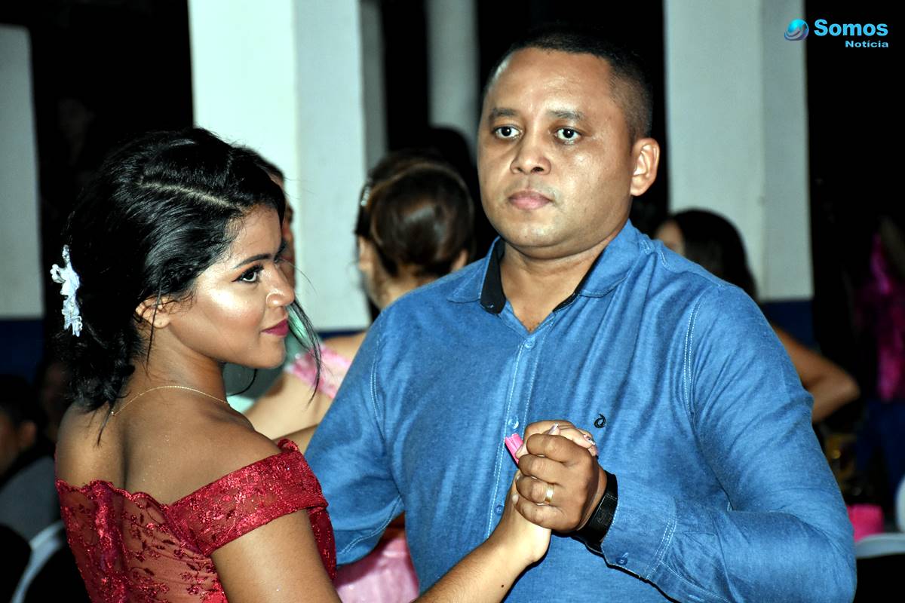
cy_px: 302
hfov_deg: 14.4
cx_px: 452
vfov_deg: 9.6
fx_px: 3582
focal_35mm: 142
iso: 2500
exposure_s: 1/100
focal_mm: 95
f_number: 5.3
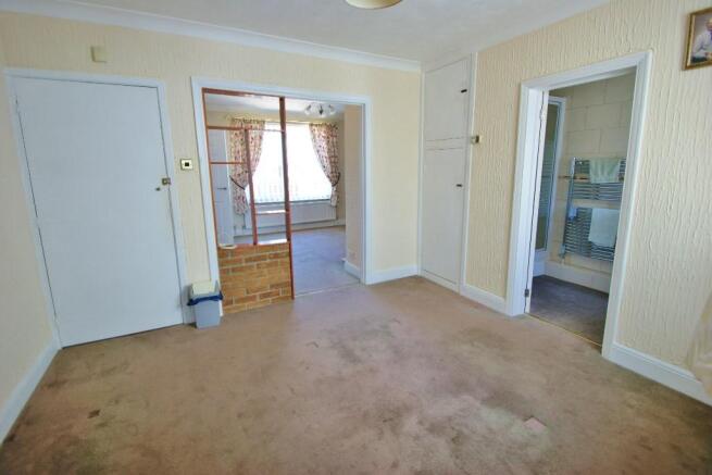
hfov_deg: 100.4
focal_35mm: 15
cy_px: 238
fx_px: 297
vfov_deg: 77.4
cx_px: 356
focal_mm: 10
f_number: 3.5
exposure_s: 1/30
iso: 160
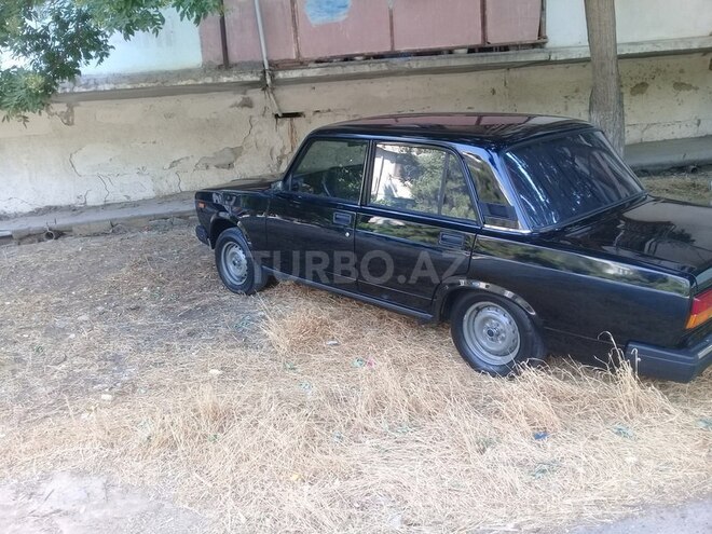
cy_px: 267
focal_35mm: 31
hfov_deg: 58.4
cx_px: 356
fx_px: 638
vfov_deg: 45.4
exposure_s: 1/50
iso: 50
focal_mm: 3.3
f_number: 2.2
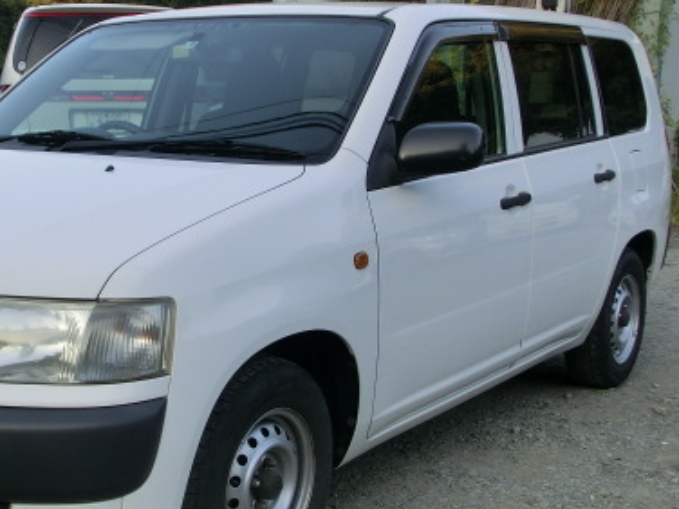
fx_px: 1236
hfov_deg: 30.1
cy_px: 312
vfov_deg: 23.2
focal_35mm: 63
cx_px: 144
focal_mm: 6.61
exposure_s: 1/200
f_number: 3.9
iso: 100
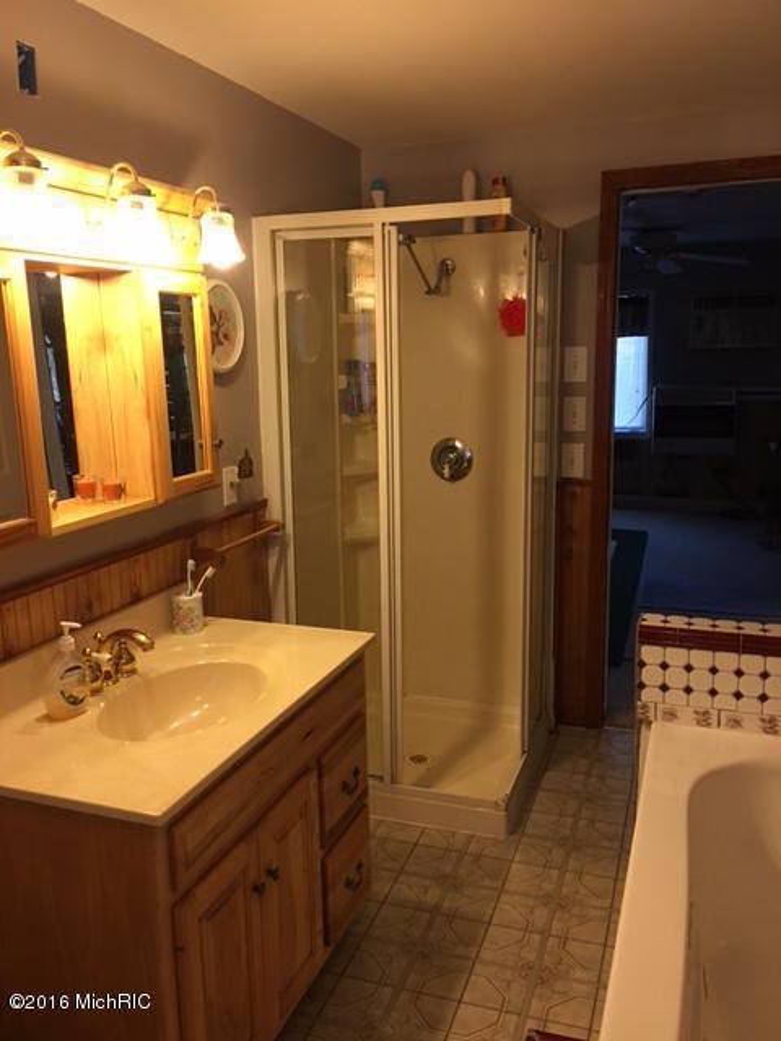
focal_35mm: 29
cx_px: 390
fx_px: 872
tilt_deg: -12.2
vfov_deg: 61.7
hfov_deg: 48.2
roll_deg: -0.2
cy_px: 520
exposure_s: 1/15
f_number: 2.2
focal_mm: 4.15
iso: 50
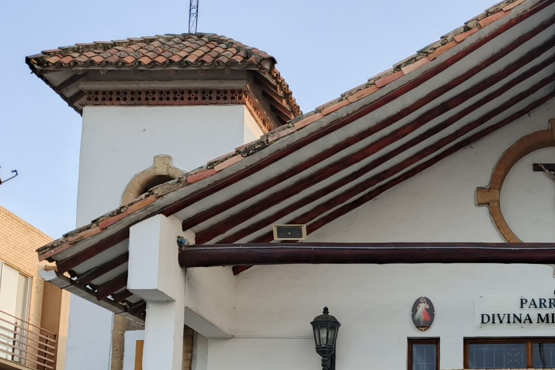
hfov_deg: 33.4
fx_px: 848
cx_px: 545
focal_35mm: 55
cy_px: 378
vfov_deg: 23.5
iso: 440
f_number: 1.8
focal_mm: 5.89
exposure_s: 1/66.7
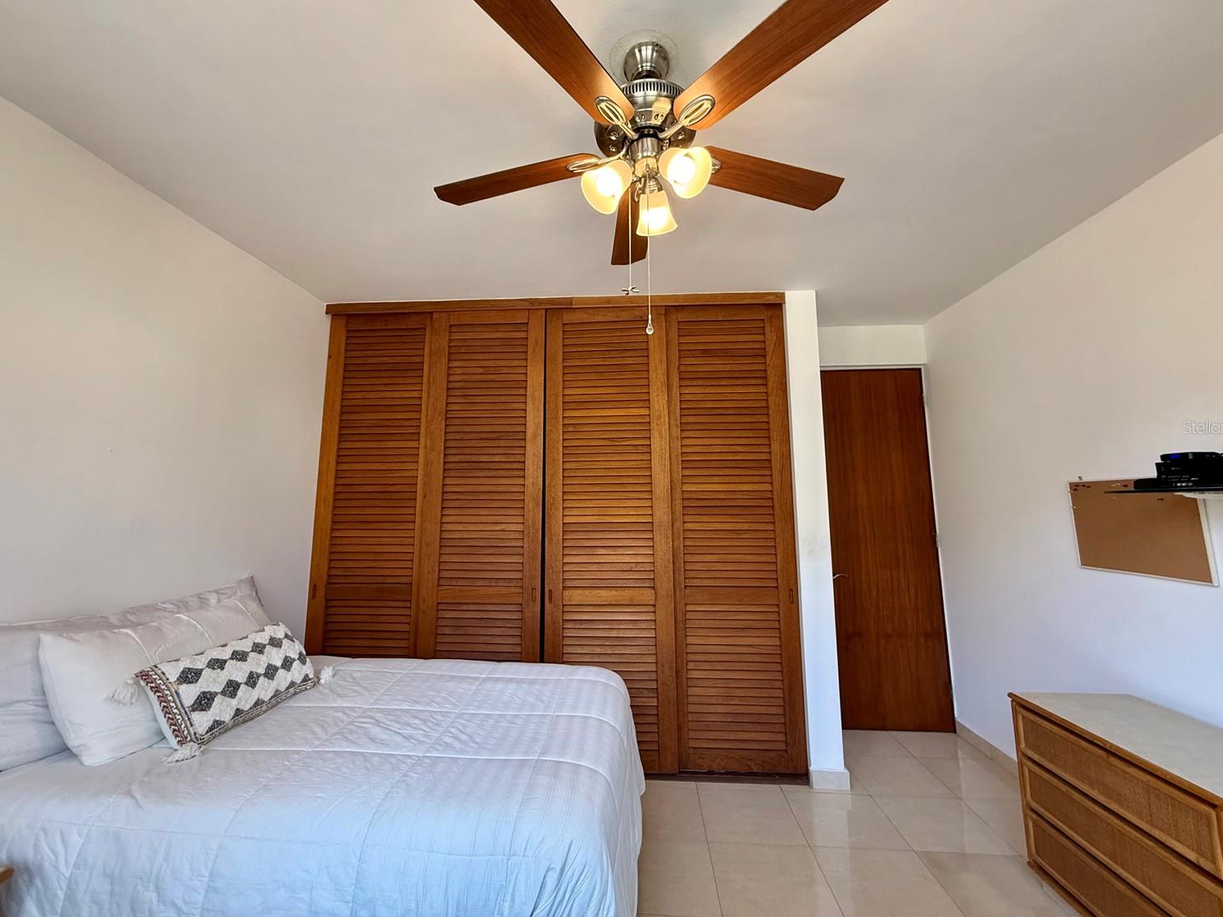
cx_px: 605
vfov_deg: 81.6
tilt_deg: +8.4
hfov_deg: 98.2
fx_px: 530
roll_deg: -0.6
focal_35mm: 15
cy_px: 427
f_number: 2.2
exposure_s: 1/120
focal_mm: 2.22
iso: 250
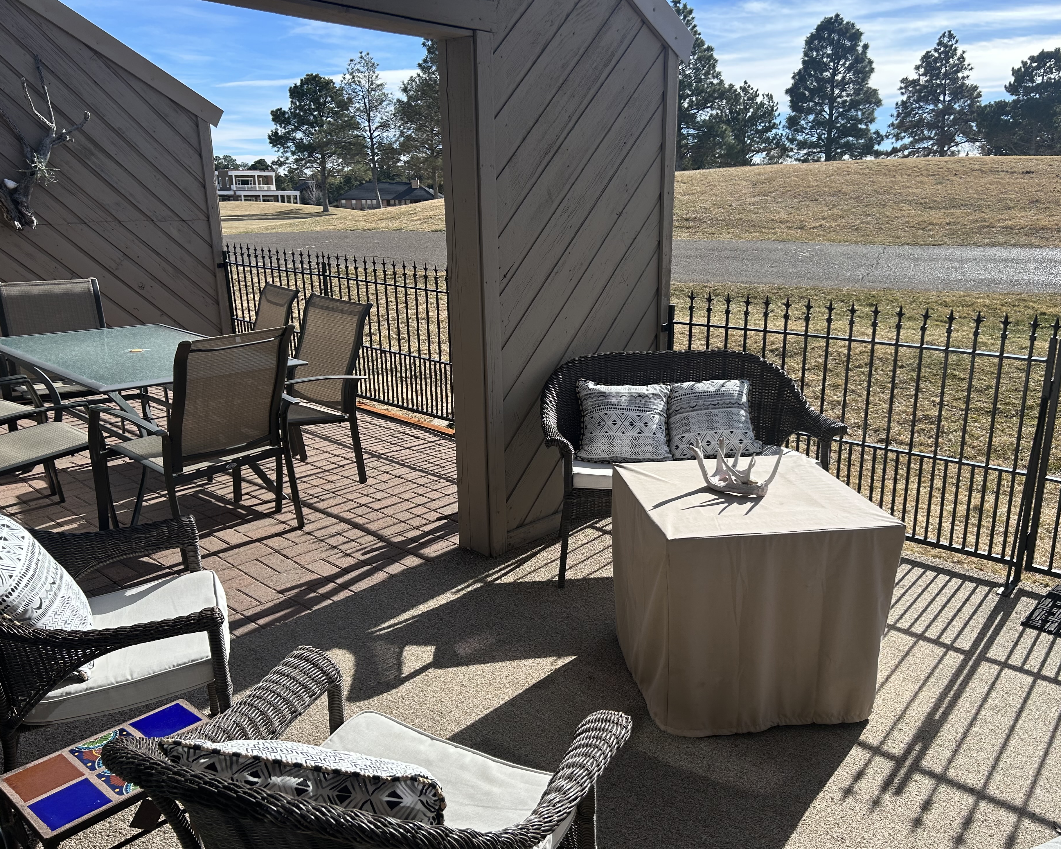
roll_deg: +0.0
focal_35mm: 28
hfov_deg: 62.1
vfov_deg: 51.5
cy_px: 437
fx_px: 879
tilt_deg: -16.4
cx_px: 578
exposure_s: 1/2695
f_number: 1.5
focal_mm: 5.7
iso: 50
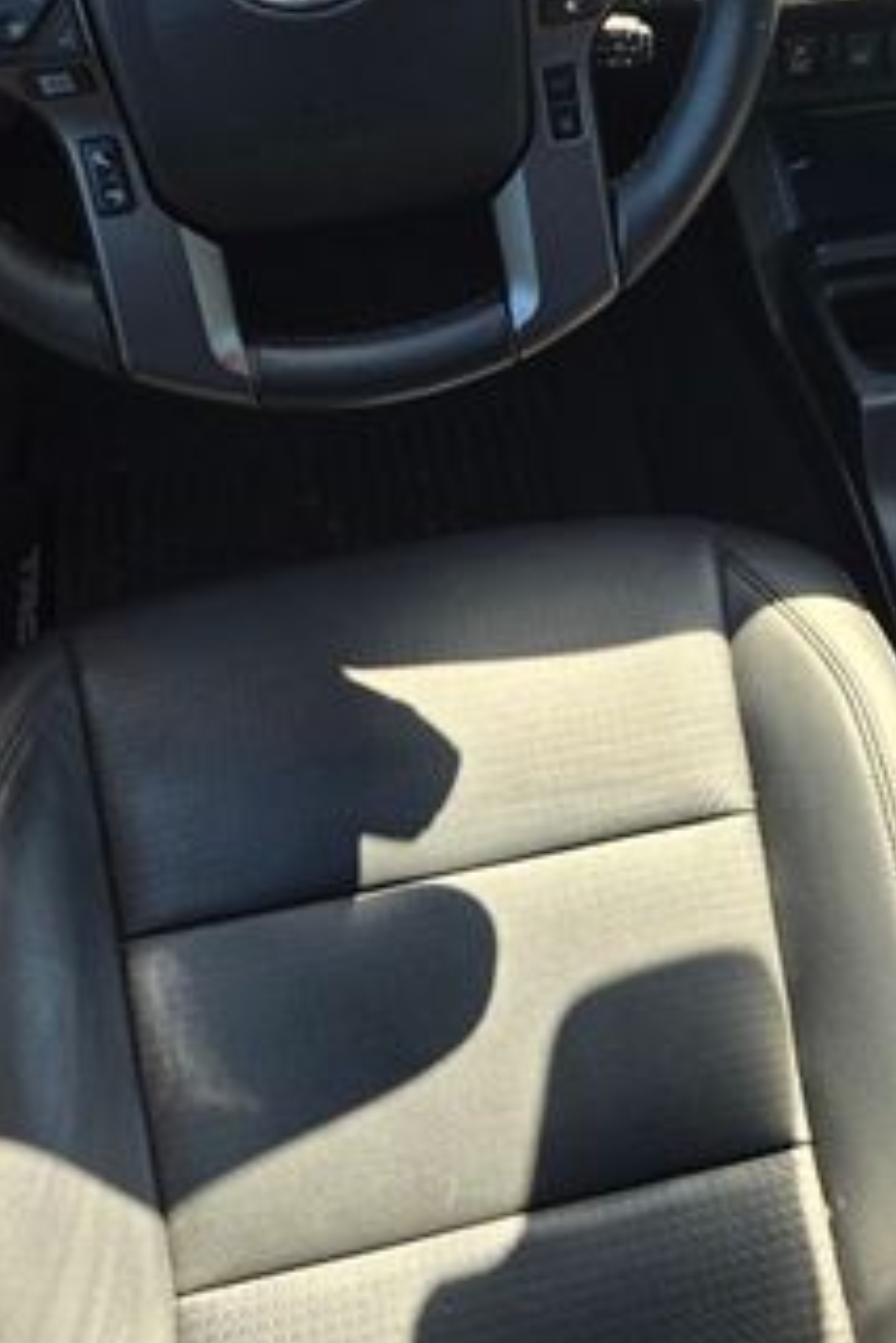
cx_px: 732
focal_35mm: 48
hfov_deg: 27.5
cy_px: 370
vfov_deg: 40.2
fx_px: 1790
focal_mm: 5.4
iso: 40
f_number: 1.8
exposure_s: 1/180
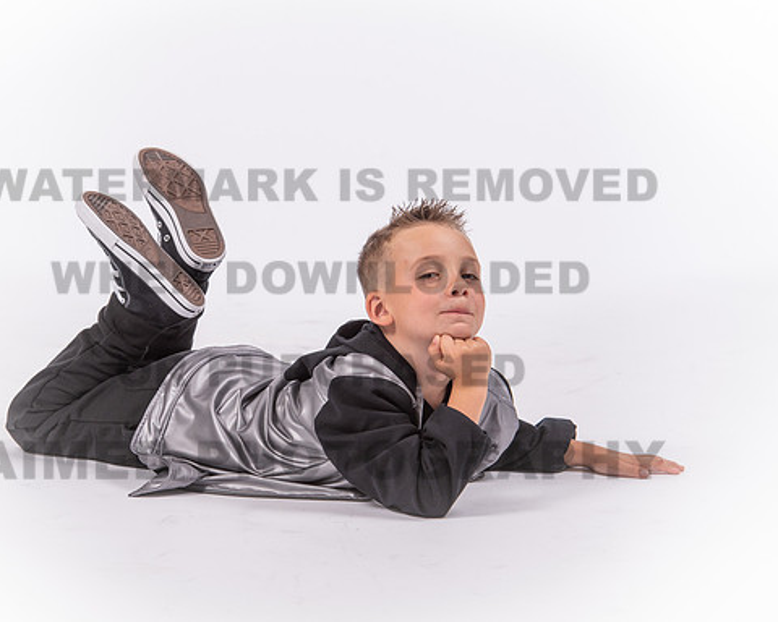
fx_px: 4006
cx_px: 321
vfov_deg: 8.9
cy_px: 320
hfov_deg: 11.1
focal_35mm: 174
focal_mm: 135
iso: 250
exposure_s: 1/160
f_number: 11
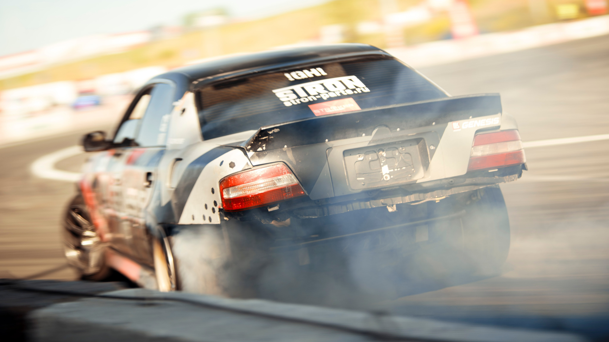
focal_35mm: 89
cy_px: 141
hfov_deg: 23.9
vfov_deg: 13.6
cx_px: 304
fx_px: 1438
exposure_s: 1/125
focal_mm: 85
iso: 100
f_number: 1.8
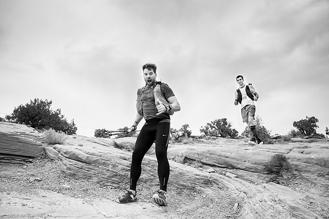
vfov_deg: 53.2
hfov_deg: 73.7
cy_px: 110
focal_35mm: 24
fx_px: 219
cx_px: 164
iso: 2500
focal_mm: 24
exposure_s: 1/1600
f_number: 4
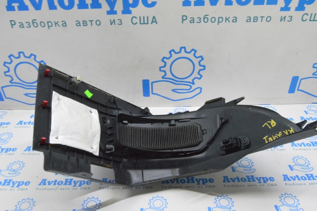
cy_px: 106
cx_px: 158
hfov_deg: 57.3
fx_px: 290
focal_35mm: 33
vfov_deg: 39.9
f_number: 20
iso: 6400
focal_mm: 22
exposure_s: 1/20
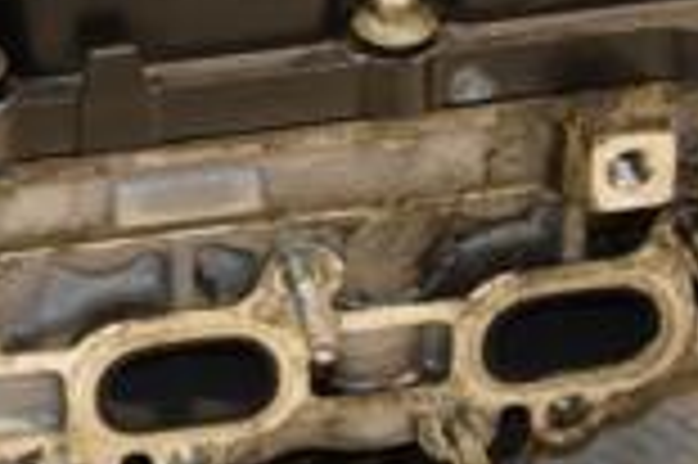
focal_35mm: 163
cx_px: -32
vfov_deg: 8.4
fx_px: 3157
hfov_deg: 12.4
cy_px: 72
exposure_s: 1/100
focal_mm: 28
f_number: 5
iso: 800
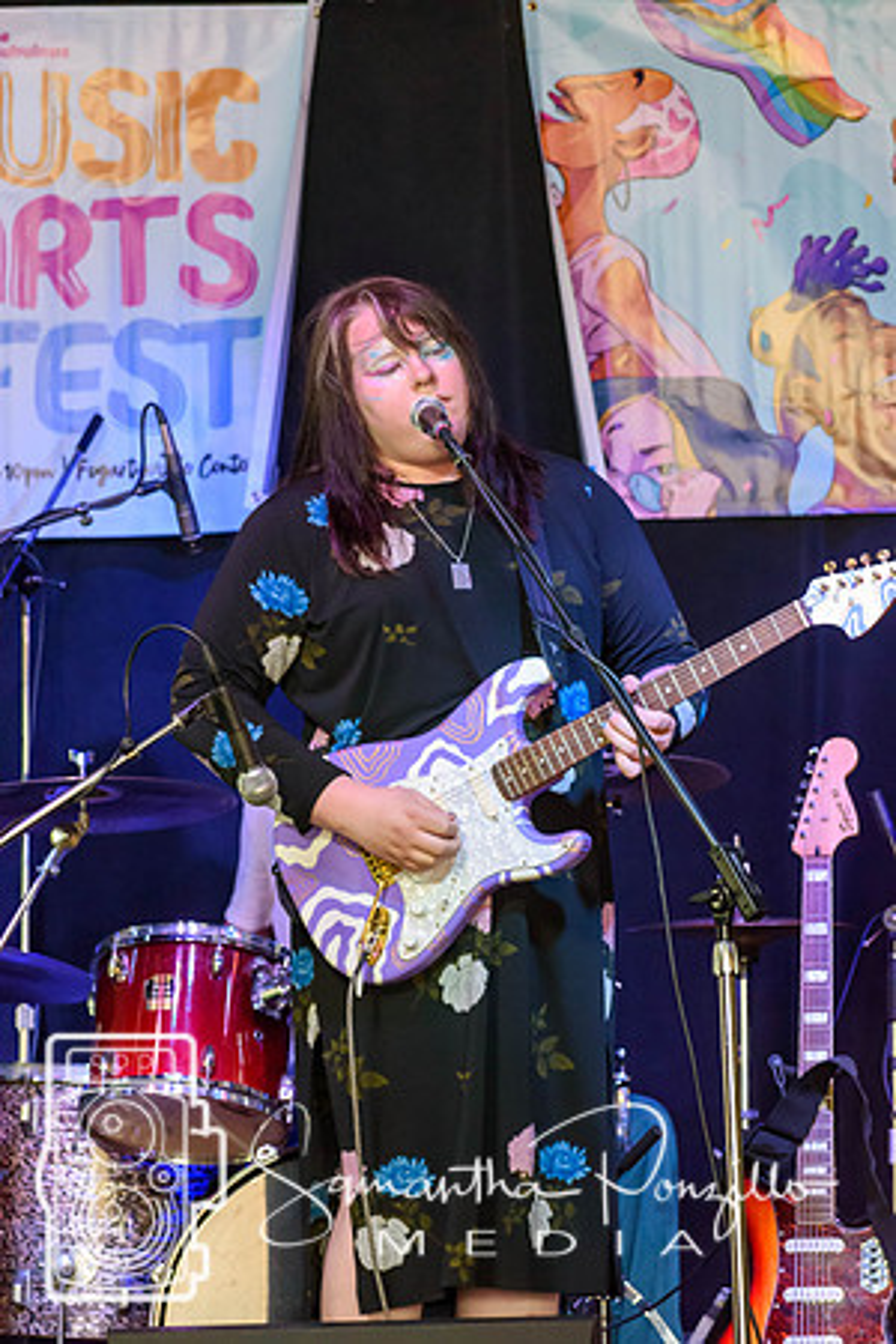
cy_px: 672
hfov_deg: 7.6
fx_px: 6719
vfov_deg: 11.4
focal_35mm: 180
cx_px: 448
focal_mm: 120
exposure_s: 1/125
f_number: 4.8
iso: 2200
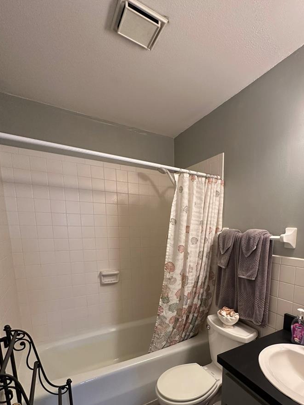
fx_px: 222
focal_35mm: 19
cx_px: 203
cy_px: 266
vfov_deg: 82.2
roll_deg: -1.6
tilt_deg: -9.3
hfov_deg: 66.8
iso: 250
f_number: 2.2
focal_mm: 2.22
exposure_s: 1/60
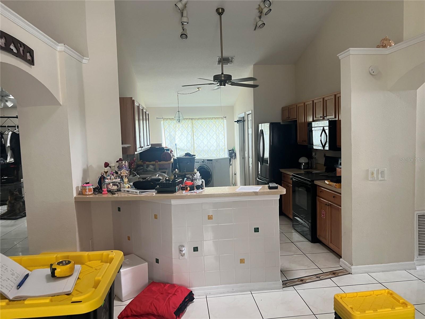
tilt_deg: -3.9
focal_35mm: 26
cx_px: 212
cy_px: 160
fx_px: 319
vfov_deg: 53.1
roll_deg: +2.0
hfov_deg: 67.3
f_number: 1.5
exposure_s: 1/89
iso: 125
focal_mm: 5.7
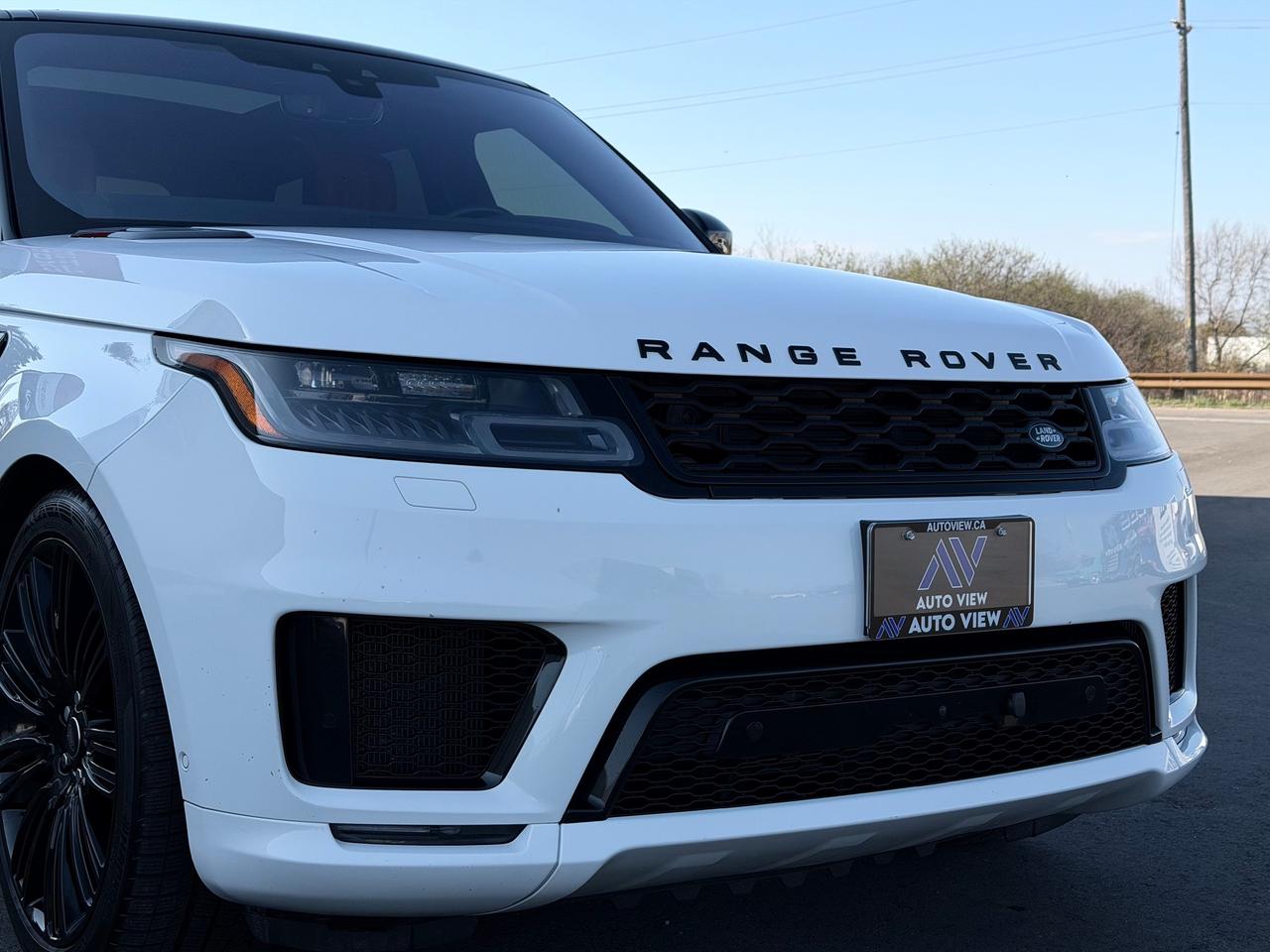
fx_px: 1761
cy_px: 476
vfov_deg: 30.3
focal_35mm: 48
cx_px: 635
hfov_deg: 39.7
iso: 64
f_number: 1.78
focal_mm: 6.76
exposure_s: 1/1931
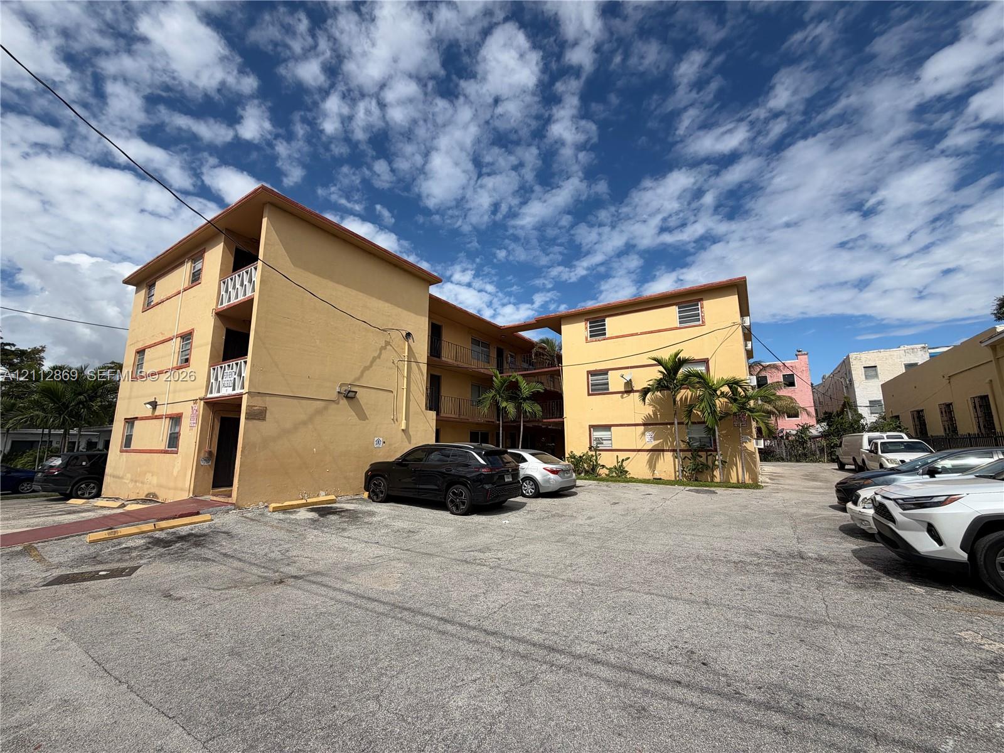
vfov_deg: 85.7
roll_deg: +0.2
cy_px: 376
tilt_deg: +9.8
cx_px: 502
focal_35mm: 14
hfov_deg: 102.1
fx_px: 406
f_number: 2.2
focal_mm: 2.22
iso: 20
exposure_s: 1/1339
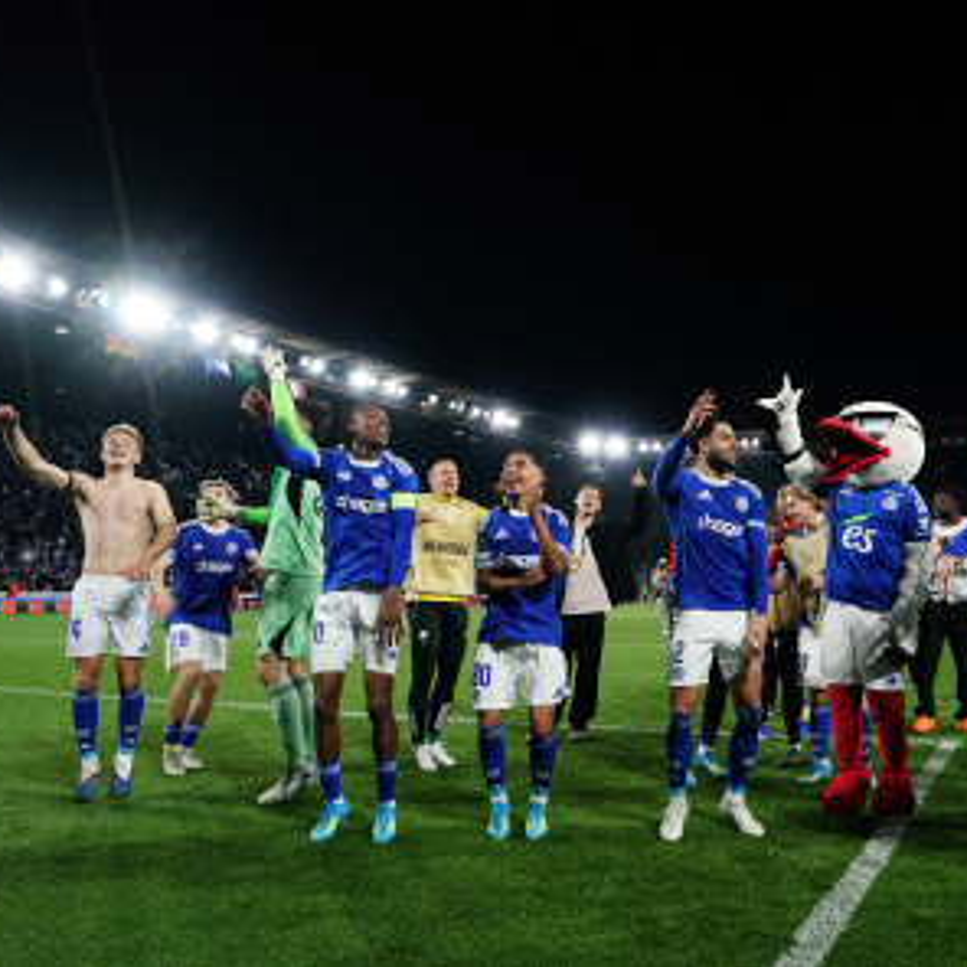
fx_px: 980
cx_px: 686
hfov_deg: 51.0
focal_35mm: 31
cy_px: 484
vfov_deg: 52.5
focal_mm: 24
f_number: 4.5
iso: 3200
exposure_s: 1/1600
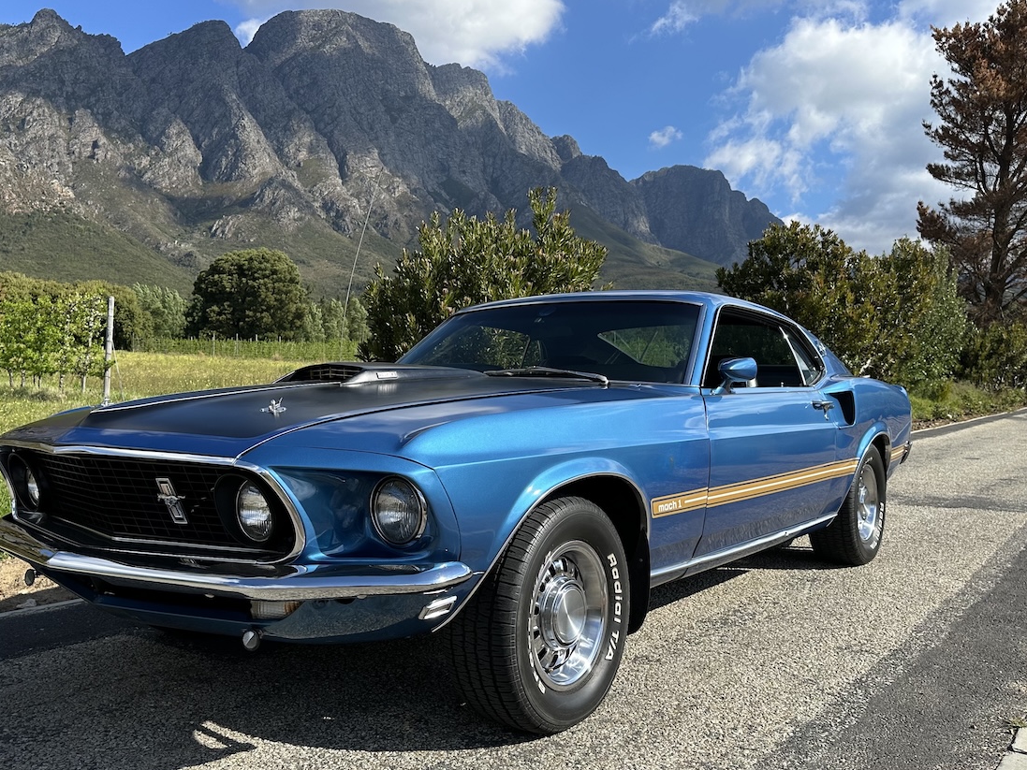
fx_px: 920
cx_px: 468
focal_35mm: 31
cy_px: 421
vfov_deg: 45.4
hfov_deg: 58.3
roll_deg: -0.6
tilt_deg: -1.4
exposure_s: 1/3155
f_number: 1.78
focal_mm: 6.86
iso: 80
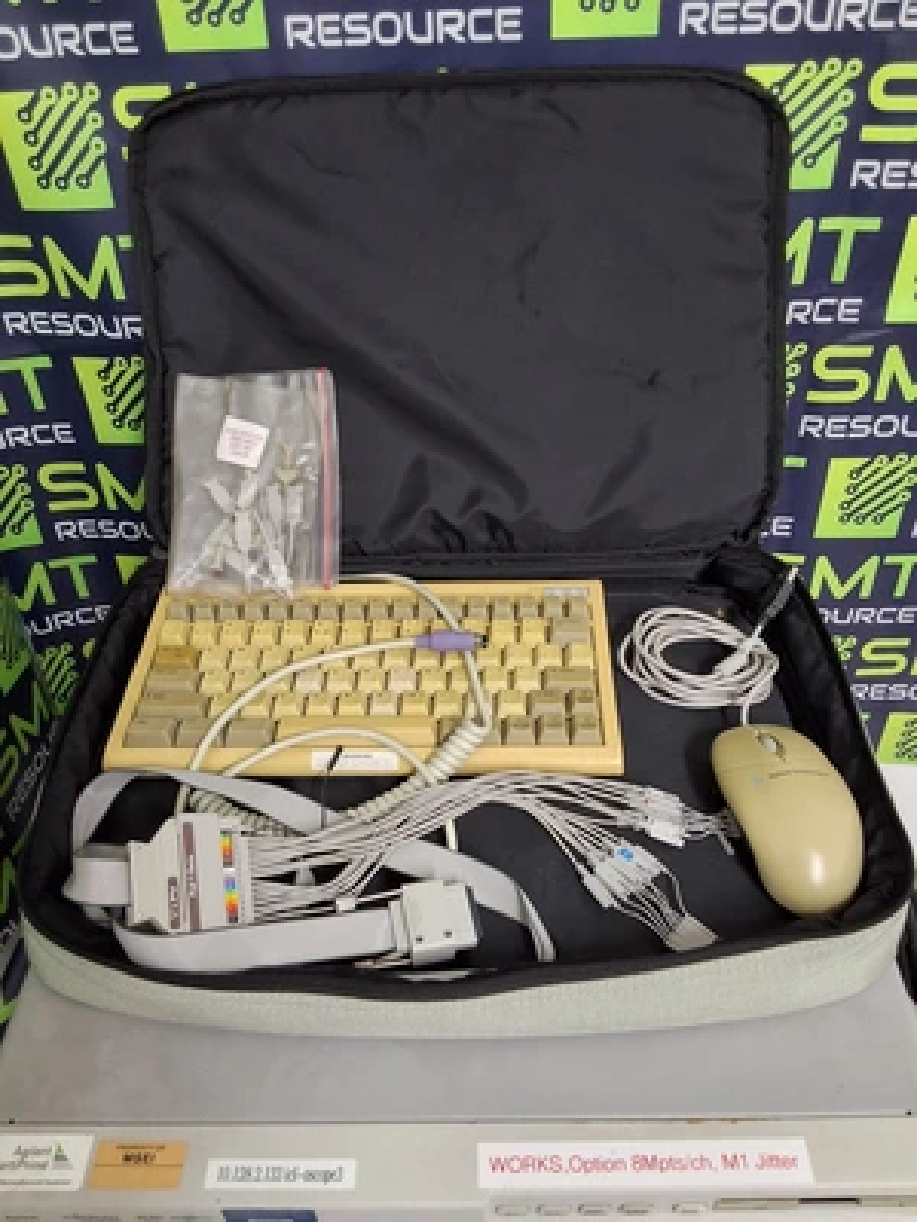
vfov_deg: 63.4
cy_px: 611
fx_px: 989
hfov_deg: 49.7
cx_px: 458
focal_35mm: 28
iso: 200
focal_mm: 2.91
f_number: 1.9
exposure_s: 1/40
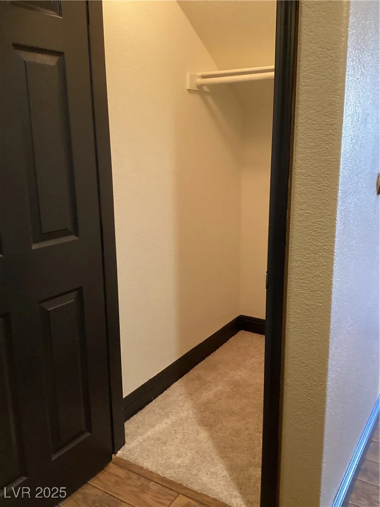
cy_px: 254
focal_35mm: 31
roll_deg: +1.2
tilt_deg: -14.4
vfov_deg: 58.4
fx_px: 454
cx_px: 190
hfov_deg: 45.4
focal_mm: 3.3
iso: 320
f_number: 2.4
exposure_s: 1/40
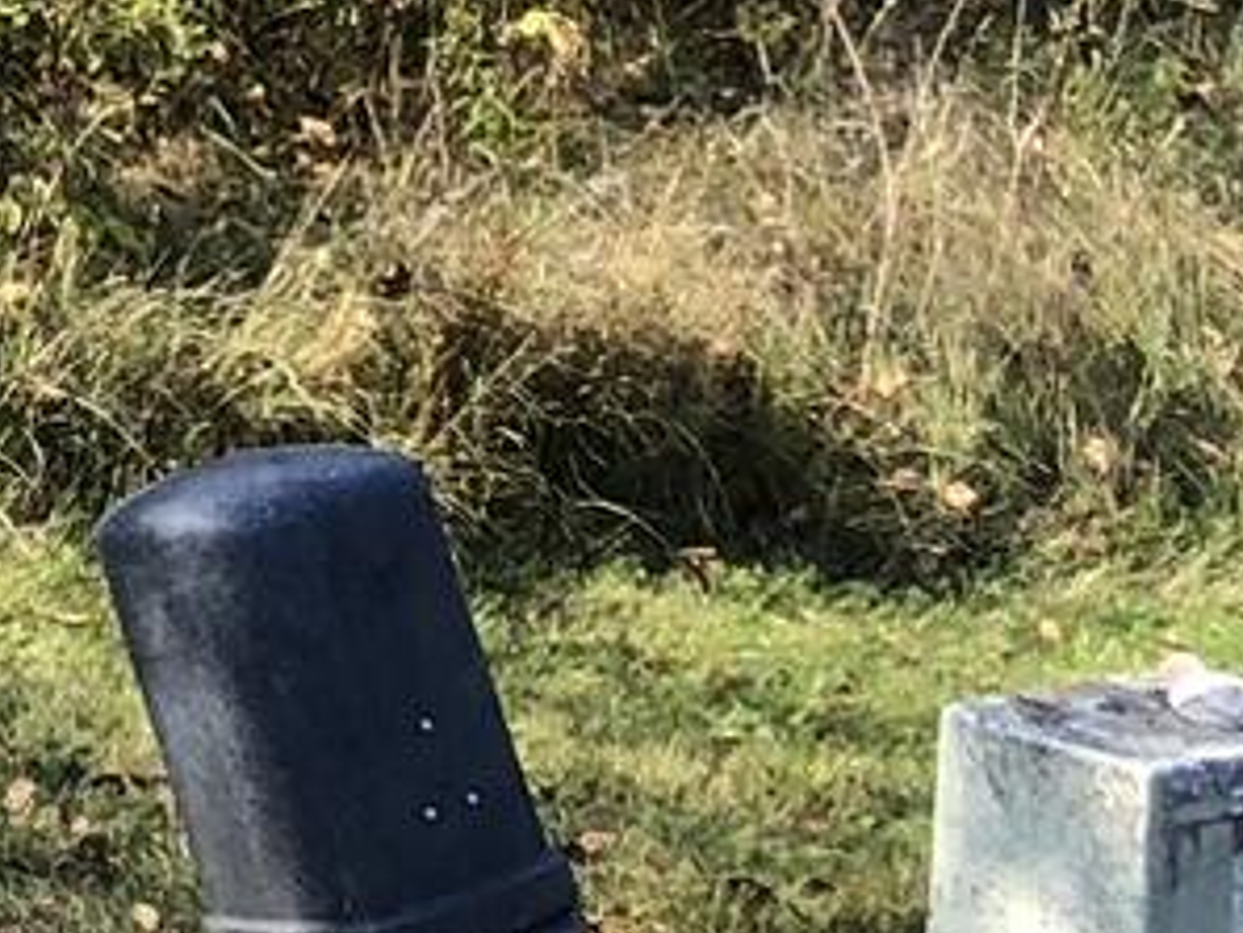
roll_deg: -2.4
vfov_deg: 7.3
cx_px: -2679
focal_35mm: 193
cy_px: -1180
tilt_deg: +1.1
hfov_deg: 8.4
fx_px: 6933
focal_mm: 3.99
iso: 20
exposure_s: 1/343
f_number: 1.8
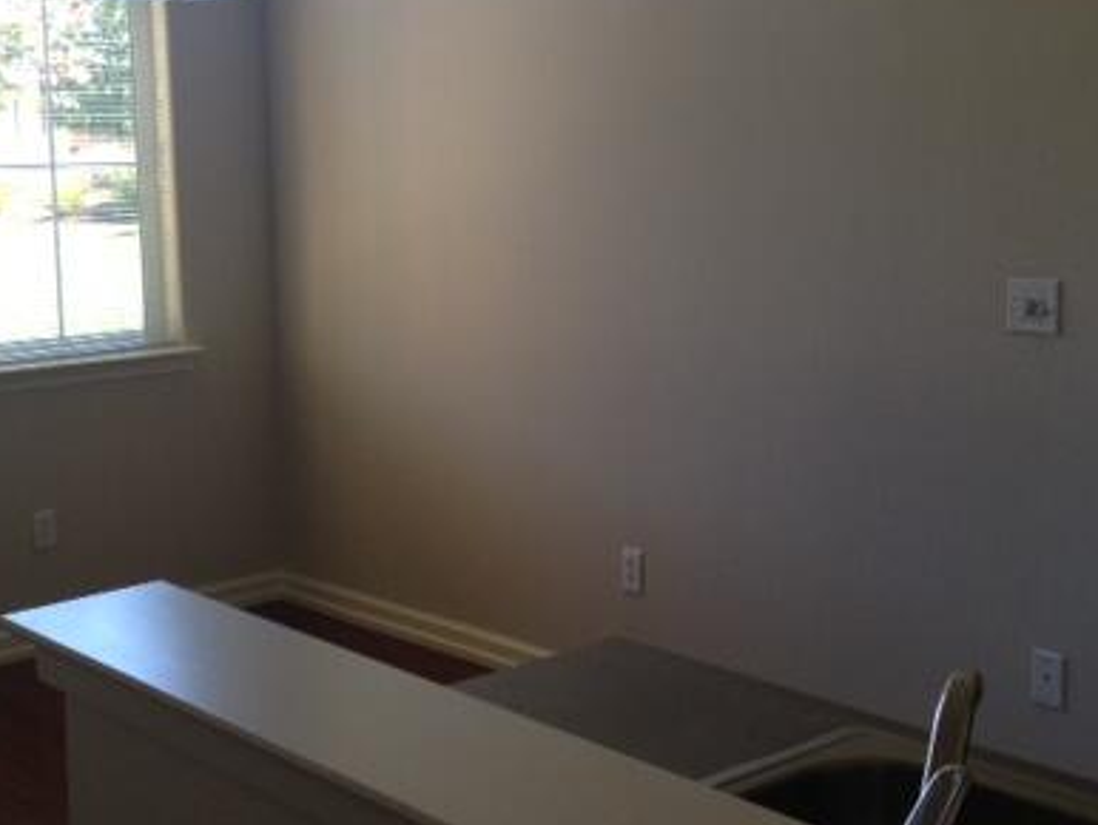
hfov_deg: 33.2
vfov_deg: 25.2
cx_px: 512
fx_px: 1841
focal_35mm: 58
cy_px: 327
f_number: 2.4
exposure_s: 1/60
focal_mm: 4.28
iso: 50
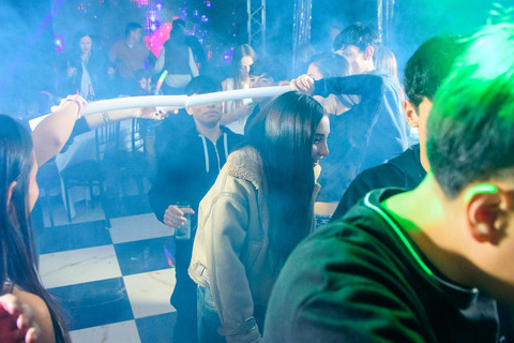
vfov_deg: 38.9
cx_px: 237
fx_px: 485
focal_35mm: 34
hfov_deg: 55.7
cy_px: 176
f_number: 2.8
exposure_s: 1/160
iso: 2500
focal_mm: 17
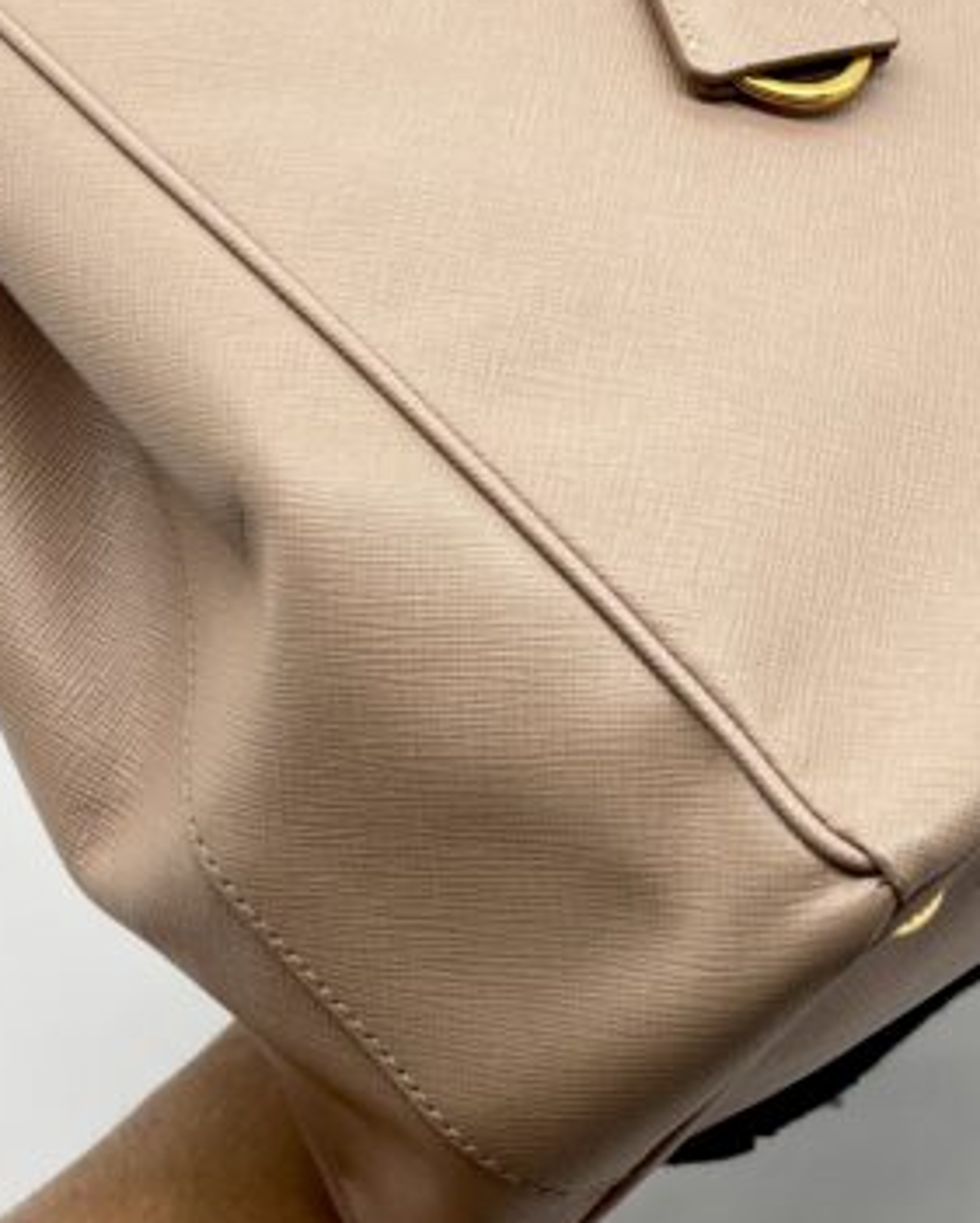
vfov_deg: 25.6
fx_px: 2682
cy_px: 425
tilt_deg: -29.2
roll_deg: +1.3
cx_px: 785
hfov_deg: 20.5
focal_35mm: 74
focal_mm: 5.7
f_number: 1.5
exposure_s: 1/123
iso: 32
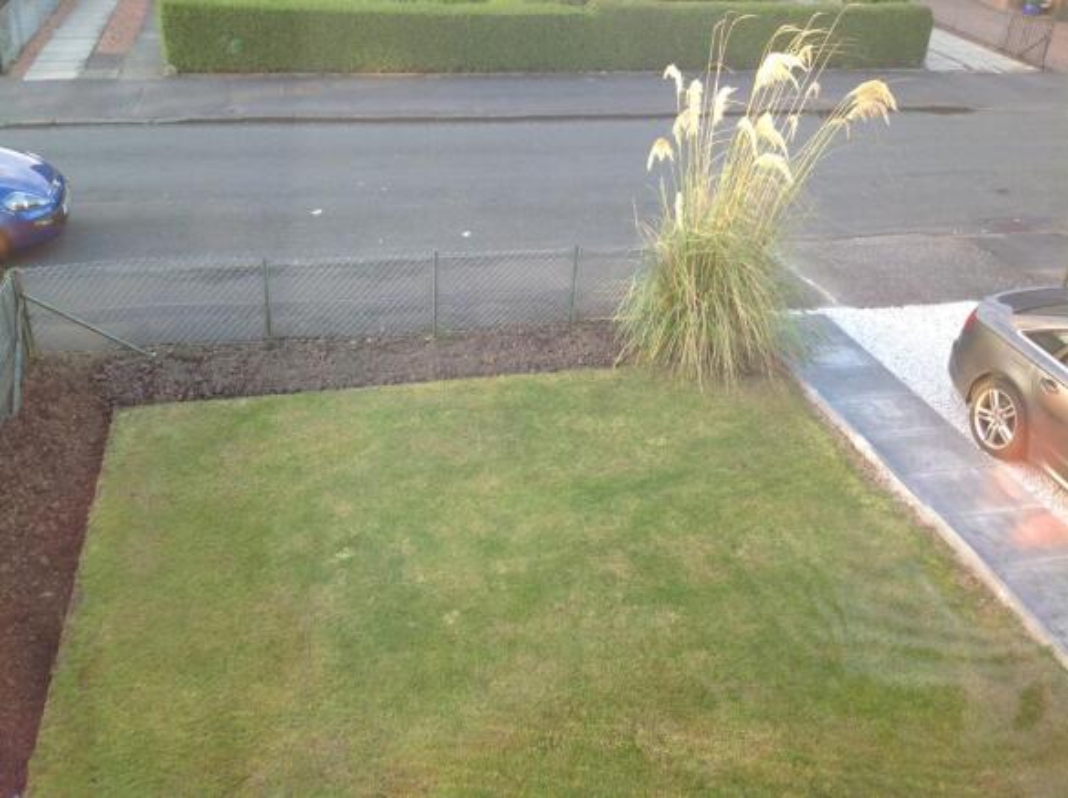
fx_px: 1078
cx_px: 534
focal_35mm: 35
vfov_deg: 40.6
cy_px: 399
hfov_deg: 52.7
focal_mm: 4.28
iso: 64
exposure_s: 1/60
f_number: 2.4
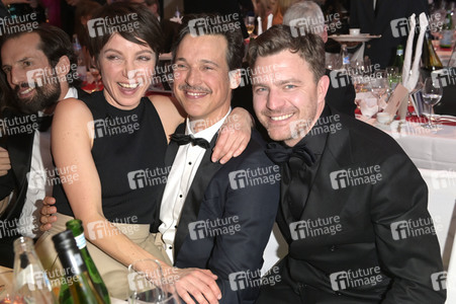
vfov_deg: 30.5
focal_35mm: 44
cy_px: 152
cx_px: 228
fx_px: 557
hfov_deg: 44.5
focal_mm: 44
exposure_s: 1/100
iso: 2500
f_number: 5
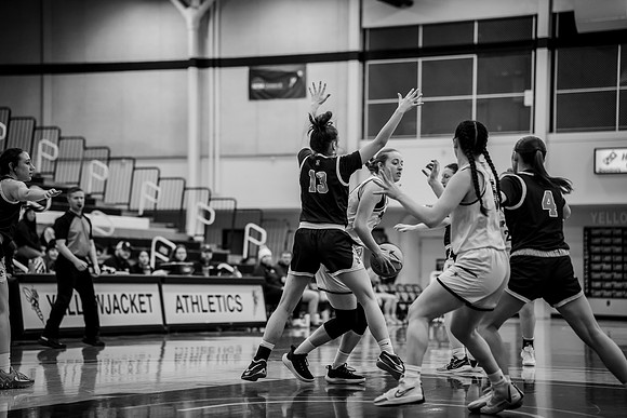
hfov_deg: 20.9
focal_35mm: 98
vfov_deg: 14.0
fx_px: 1703
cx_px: 314
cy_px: 209
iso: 1600
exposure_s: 1/640
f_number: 2.8
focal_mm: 96
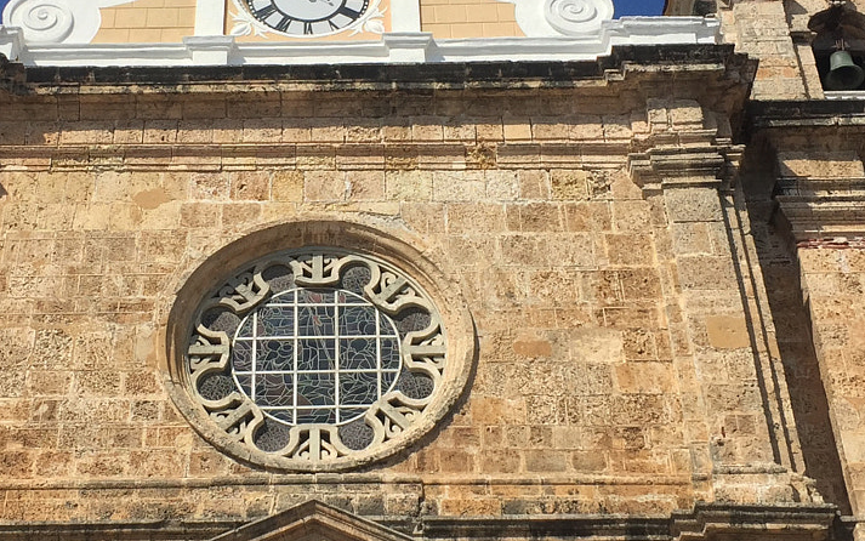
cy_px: 230
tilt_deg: +40.0
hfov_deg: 29.6
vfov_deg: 18.9
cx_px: 309
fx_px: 1627
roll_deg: -3.2
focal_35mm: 69
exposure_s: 1/2825
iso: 32
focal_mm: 4.15
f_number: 2.2
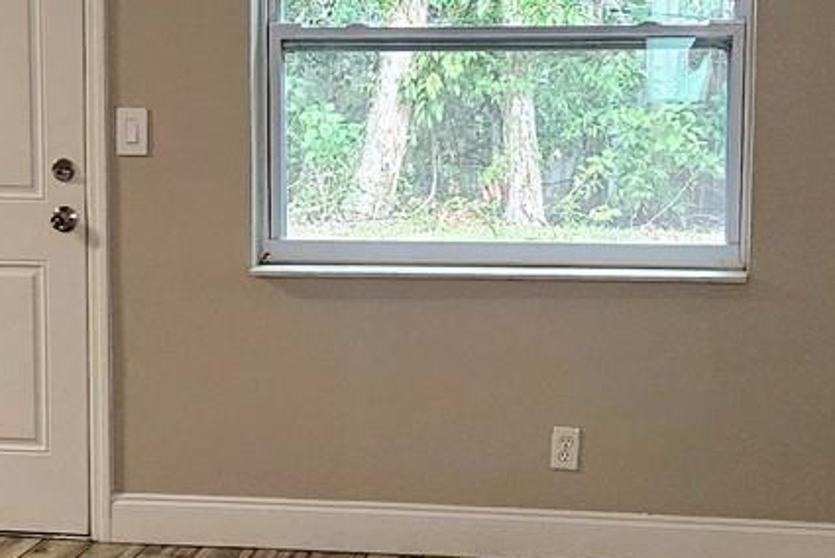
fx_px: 2089
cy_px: 299
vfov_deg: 15.2
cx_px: 334
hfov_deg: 22.6
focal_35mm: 90
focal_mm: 5.4
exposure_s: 1/120
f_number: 1.8
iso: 800
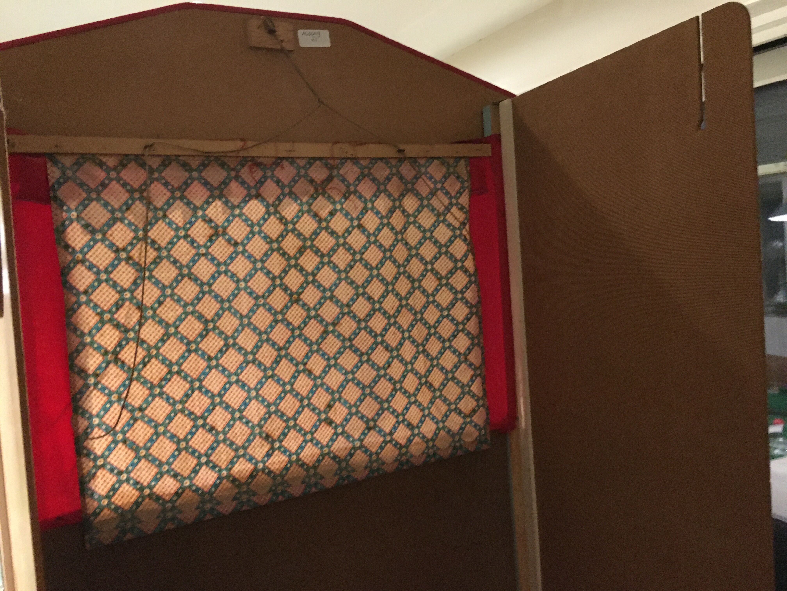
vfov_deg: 48.2
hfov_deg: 61.7
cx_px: 394
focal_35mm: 29
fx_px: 659
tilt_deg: -1.0
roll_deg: +3.9
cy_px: 296
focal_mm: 4.15
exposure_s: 1/17
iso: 250
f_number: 2.2
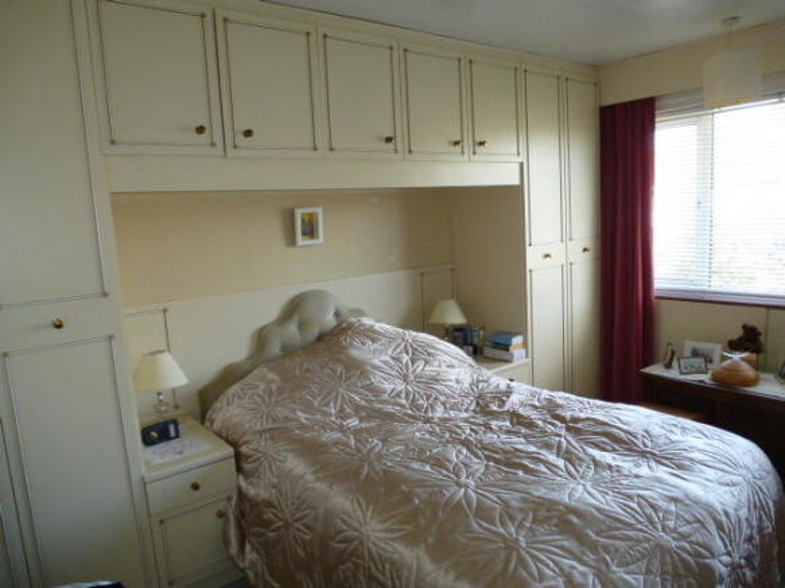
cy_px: 294
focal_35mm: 24
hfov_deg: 71.6
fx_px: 544
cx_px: 392
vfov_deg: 56.8
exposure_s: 1/125
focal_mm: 4.3
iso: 500
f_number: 3.3
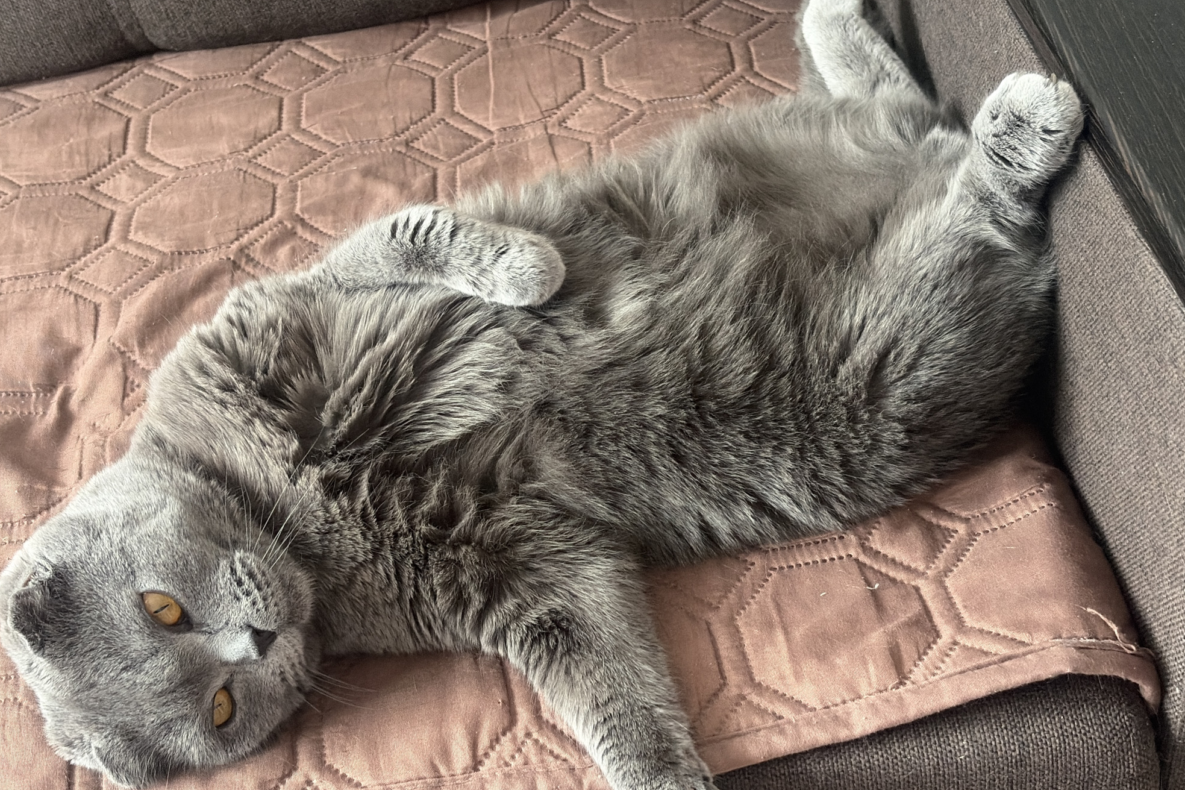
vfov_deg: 24.6
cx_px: 584
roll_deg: +6.3
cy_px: 409
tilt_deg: -40.5
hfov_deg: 36.2
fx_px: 1810
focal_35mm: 55
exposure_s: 1/40
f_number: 1.6
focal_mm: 5.96
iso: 160
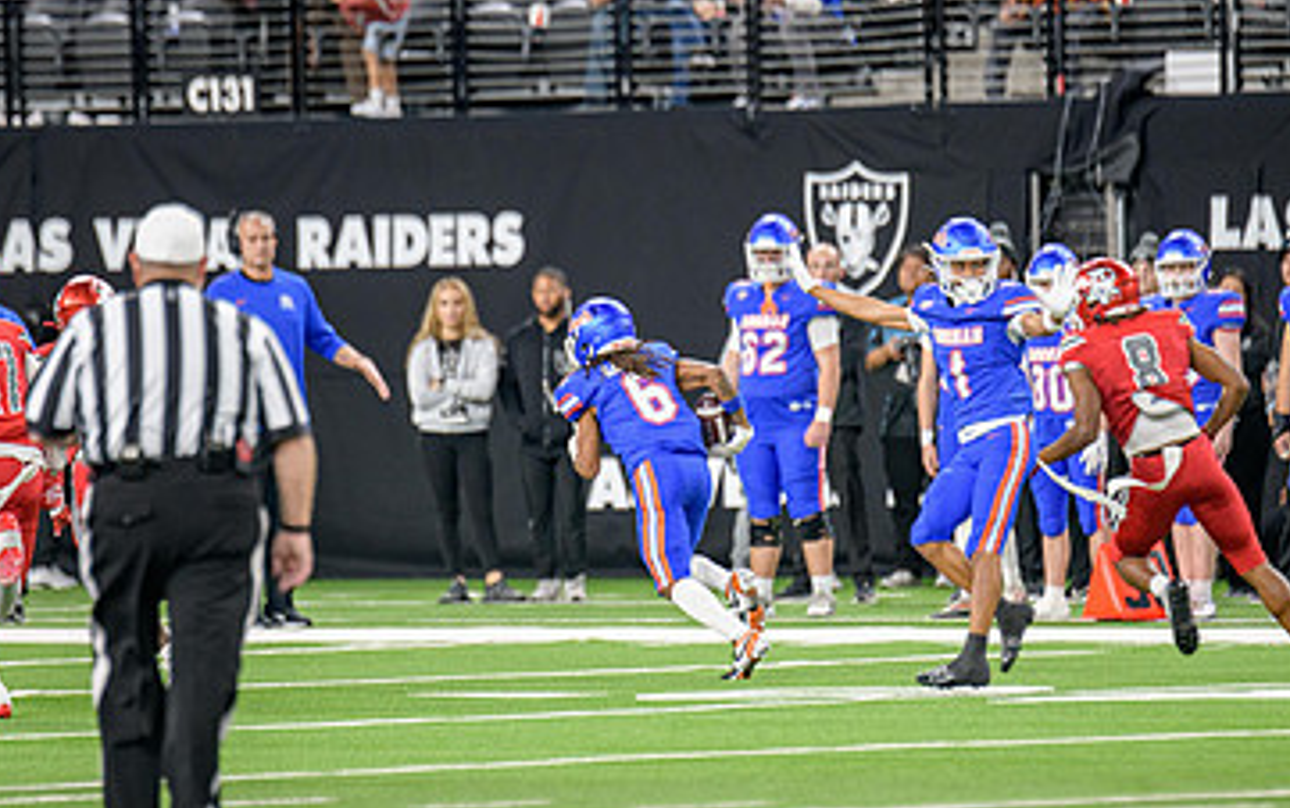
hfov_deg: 4.3
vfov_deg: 2.7
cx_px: 672
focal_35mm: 491
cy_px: 402
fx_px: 17270
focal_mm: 300
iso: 1000
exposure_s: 1/400
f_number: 2.8
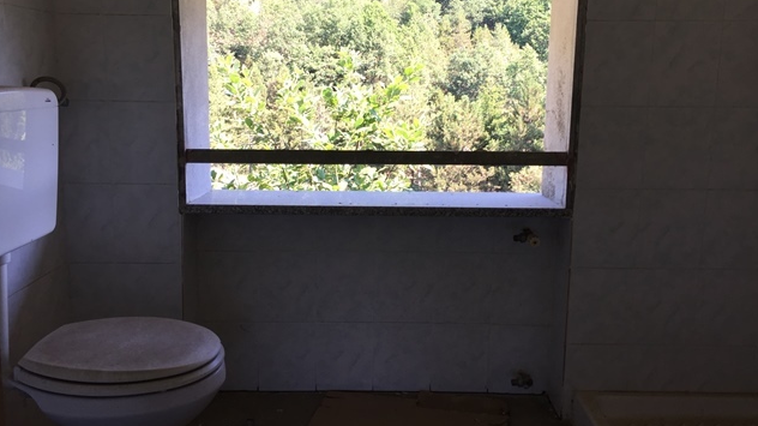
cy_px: 188
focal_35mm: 32
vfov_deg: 36.6
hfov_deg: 61.0
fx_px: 643
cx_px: 378
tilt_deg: -9.5
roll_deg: -1.1
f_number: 2.2
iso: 32
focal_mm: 4.15
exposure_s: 1/122
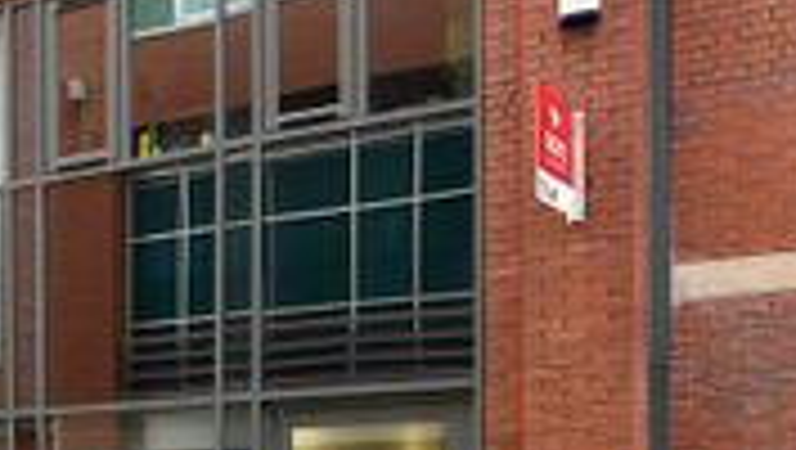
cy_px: 544
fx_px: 1247
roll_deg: +1.4
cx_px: -76
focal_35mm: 59
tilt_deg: -1.7
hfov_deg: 31.5
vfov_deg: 19.2
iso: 80
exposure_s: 1/219
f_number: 1.78
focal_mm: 6.86
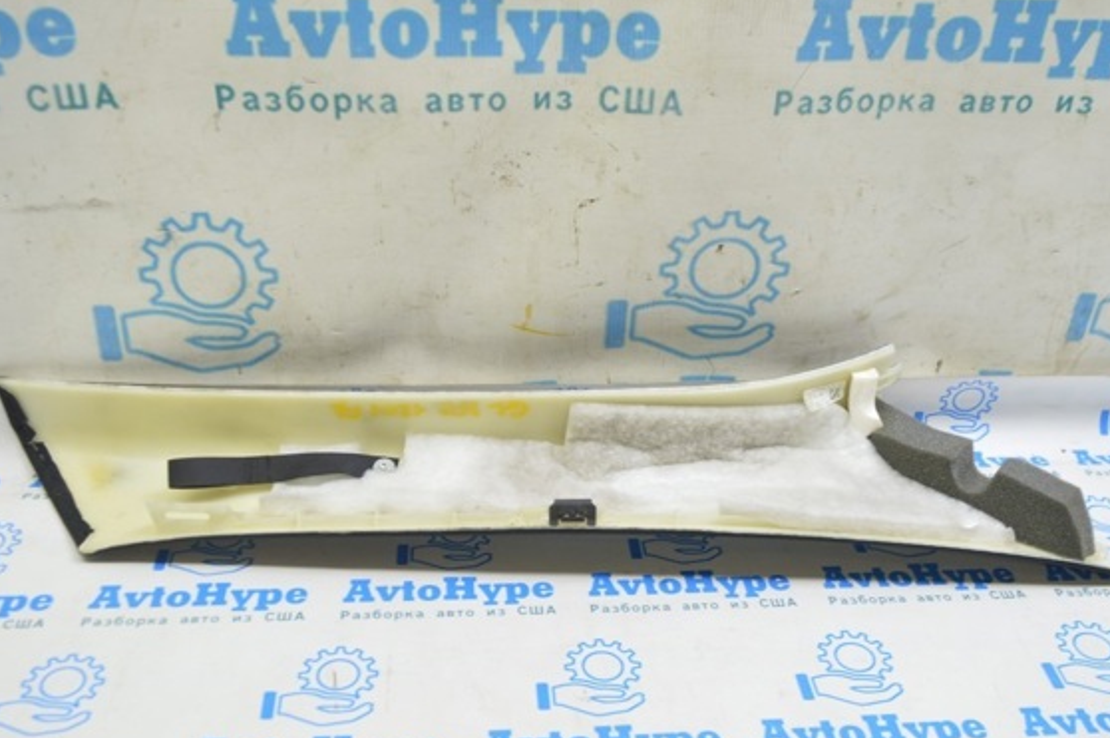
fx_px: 1219
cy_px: 377
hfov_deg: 49.0
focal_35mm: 40
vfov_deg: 33.7
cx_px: 557
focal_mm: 23
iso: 400
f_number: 5.6
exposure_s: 1/15
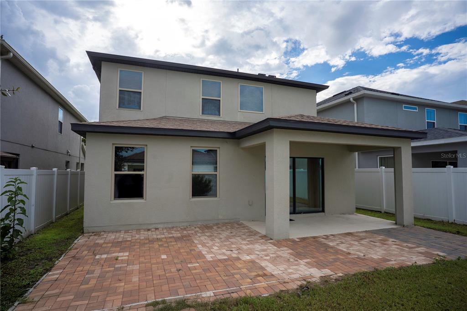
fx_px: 259
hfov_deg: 84.0
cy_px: 156
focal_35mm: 20
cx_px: 234
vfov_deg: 61.9
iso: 50
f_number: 8
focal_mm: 20
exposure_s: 1/160
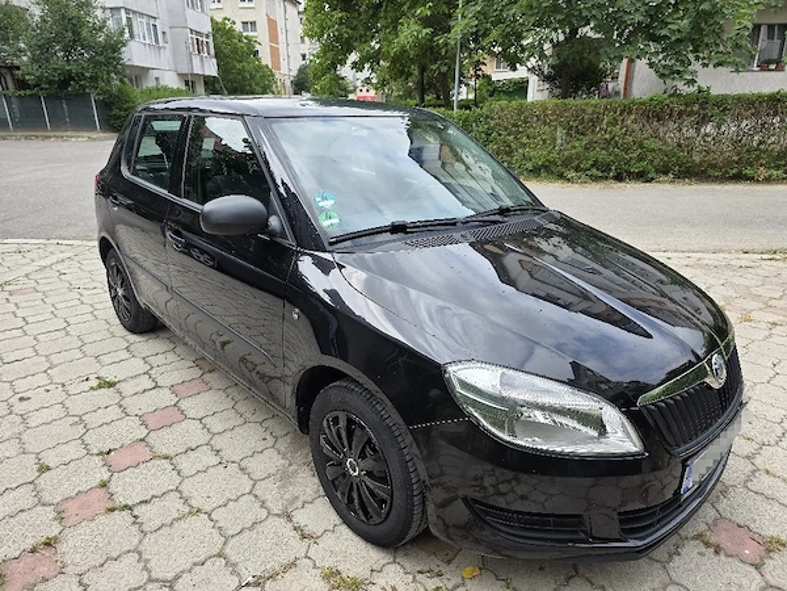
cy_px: 296
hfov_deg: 73.9
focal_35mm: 23
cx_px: 394
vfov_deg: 58.9
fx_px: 523
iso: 80
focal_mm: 6.3
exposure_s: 1/1250
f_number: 1.7
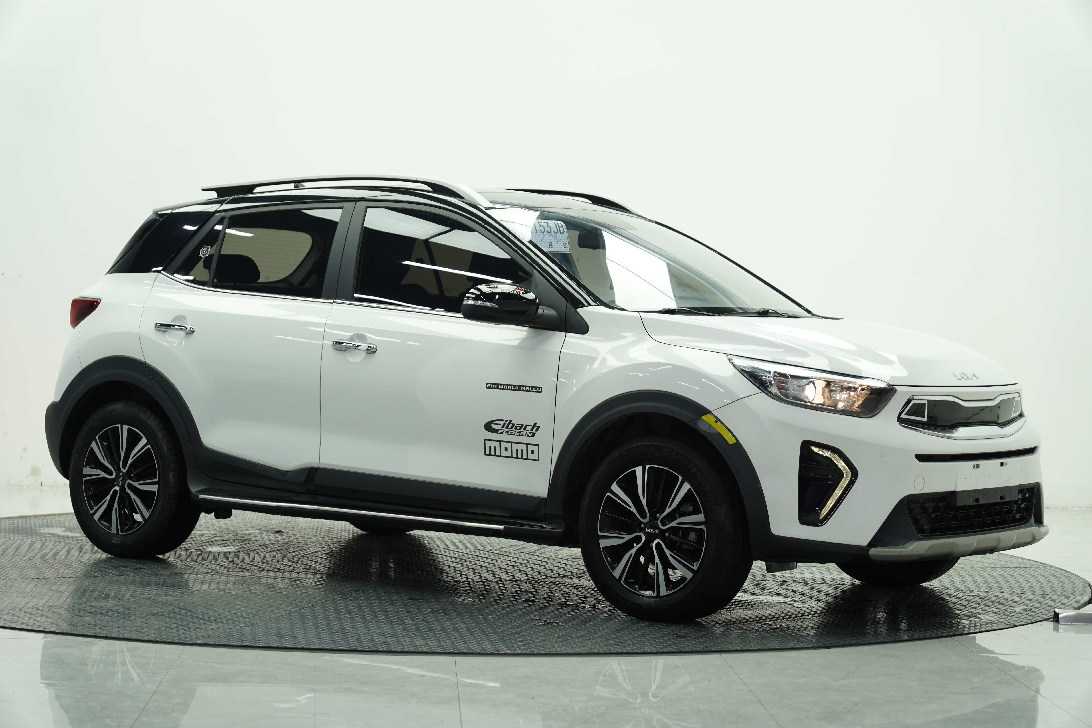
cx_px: 546
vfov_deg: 17.8
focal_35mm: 76
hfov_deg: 26.5
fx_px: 2320
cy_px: 364
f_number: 2.8
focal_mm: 51
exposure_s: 1/125
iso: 160
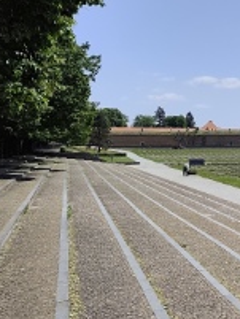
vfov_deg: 34.9
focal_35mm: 55
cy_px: 152
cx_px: 358
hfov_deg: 22.1
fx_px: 508
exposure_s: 1/1997
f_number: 1.65
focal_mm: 6.19
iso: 50
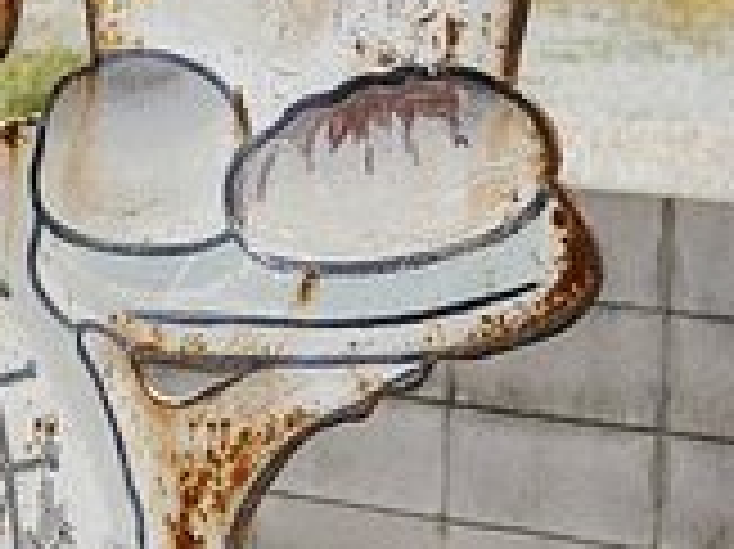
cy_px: 122
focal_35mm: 181
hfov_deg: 10.7
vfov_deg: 8.2
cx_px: -243
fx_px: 3835
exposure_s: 1/640
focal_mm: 40
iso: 200
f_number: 7.1
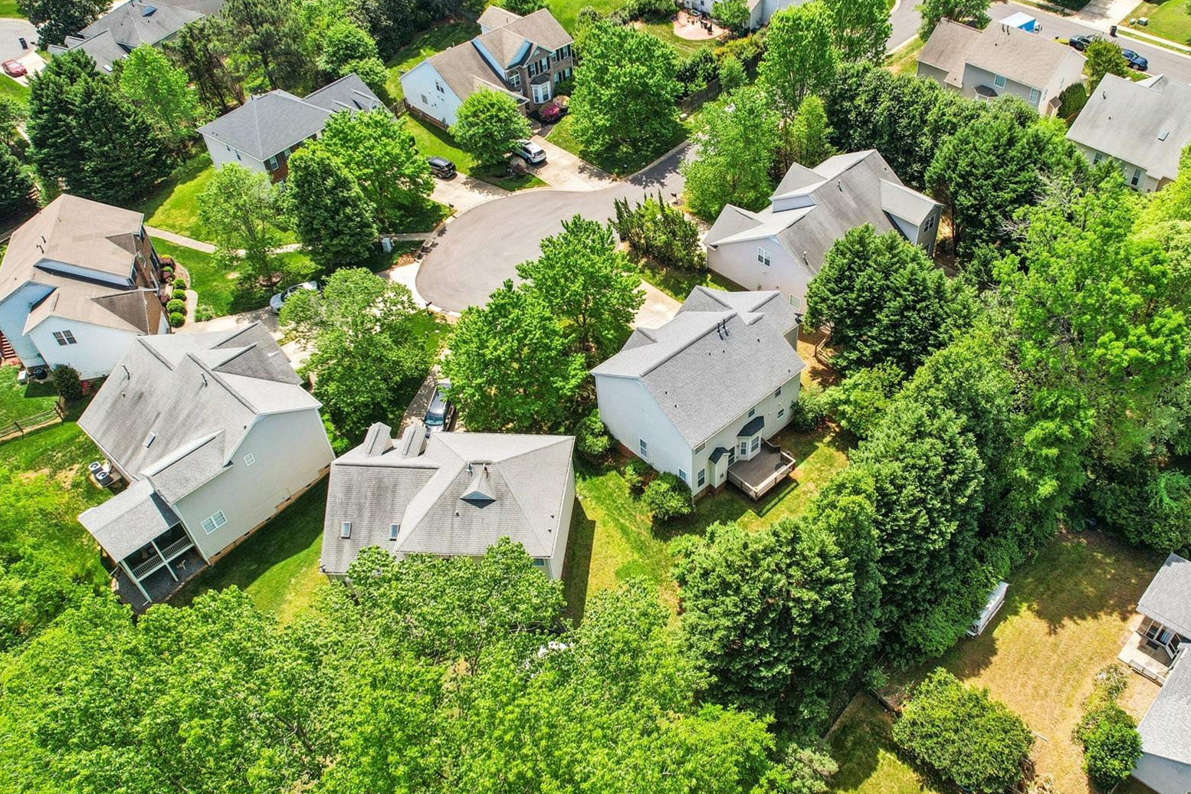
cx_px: 698
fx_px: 959
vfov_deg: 45.0
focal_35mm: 29
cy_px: 394
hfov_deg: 63.2
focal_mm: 8.4
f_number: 2.8
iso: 110
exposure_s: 1/120
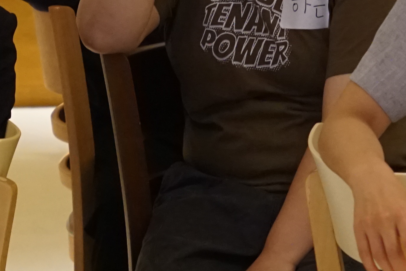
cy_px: 7
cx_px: -49
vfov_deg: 6.6
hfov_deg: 9.8
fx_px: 2343
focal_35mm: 208
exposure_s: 1/160
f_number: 2.8
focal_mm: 31.6
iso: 1600
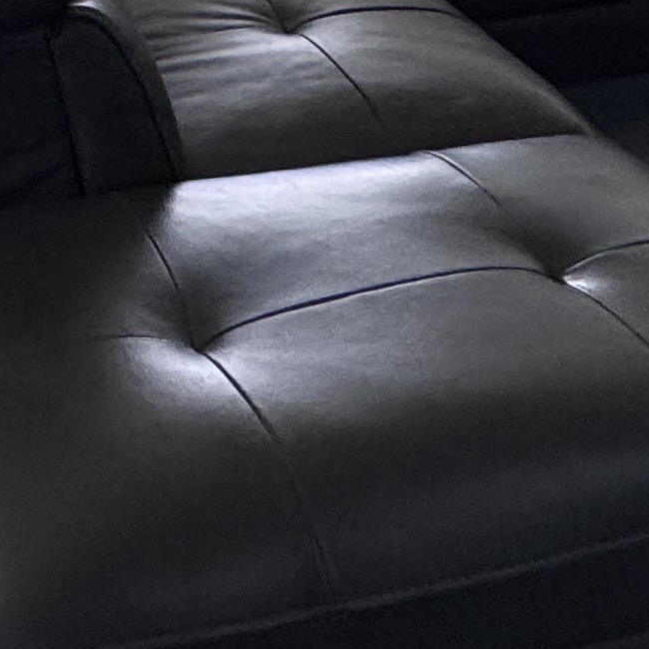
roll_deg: +0.6
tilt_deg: -2.3
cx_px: 30
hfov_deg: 21.8
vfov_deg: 17.5
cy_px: -567
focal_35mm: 77
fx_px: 1633
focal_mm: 2.22
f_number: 2.2
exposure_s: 1/75
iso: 250
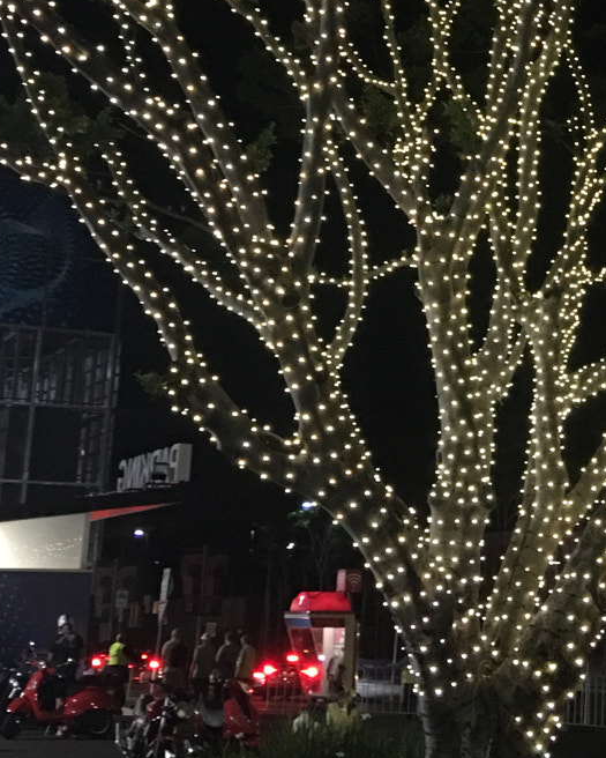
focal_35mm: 69
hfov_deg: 21.7
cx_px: 526
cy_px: 196
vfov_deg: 27.2
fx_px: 1547
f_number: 2.2
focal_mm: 4.15
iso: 125
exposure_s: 1/8
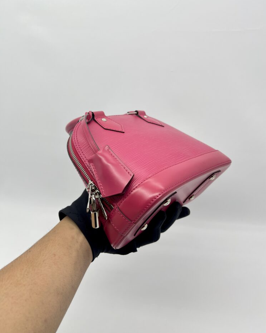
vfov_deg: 62.1
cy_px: 154
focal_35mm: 28
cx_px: 137
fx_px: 276
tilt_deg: -21.3
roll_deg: -0.2
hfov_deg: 51.5
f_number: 1.5
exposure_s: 1/121
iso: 32
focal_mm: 5.7
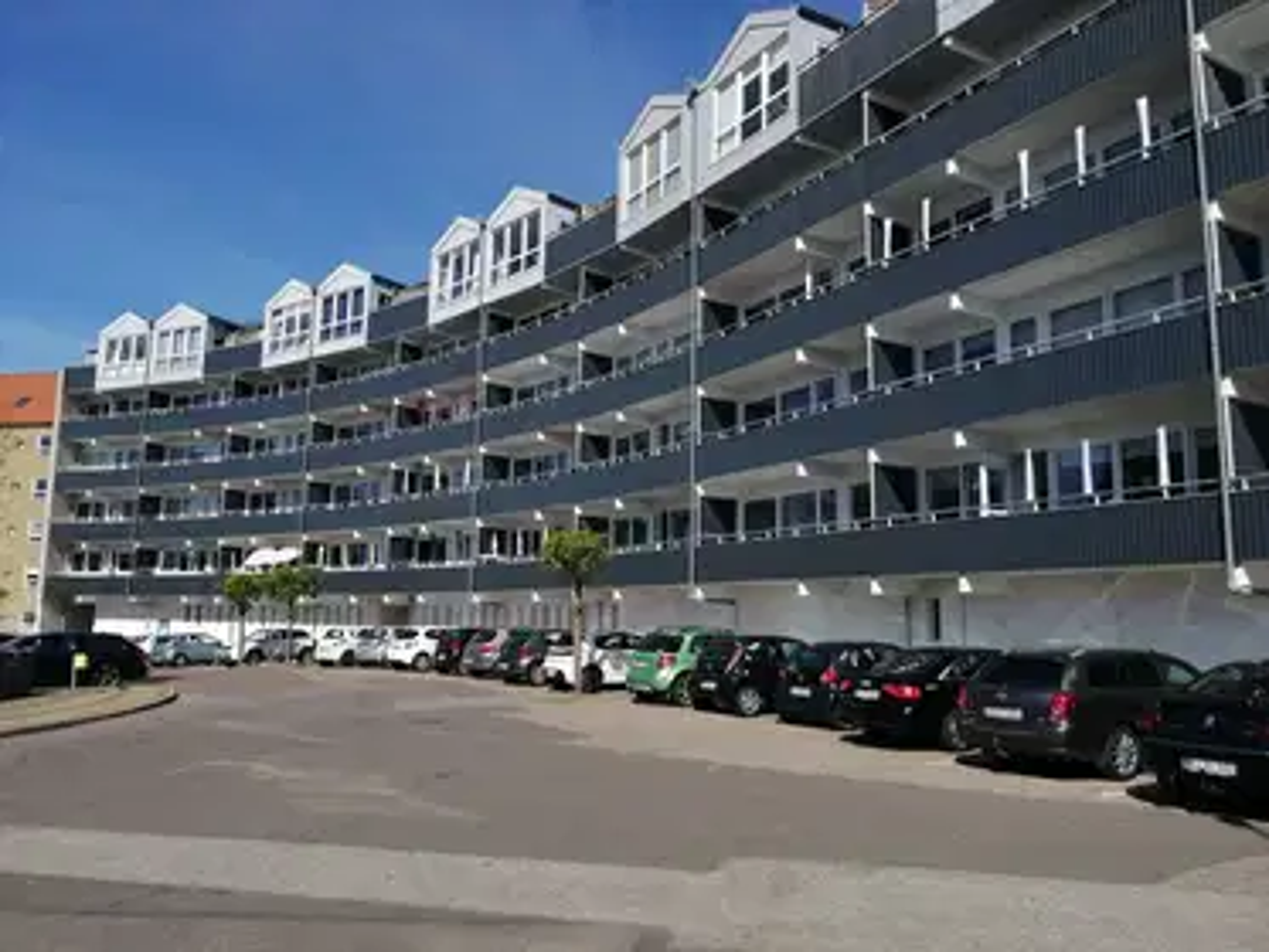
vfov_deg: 51.4
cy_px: 476
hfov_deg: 65.3
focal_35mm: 27
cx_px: 634
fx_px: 990
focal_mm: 3.95
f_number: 1.8
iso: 50
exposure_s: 1/2155
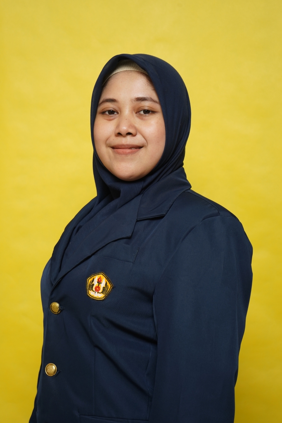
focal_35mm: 70
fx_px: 822
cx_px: 141
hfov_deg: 19.5
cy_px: 212
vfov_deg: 28.8
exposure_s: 1/160
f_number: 6.3
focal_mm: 70
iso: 500
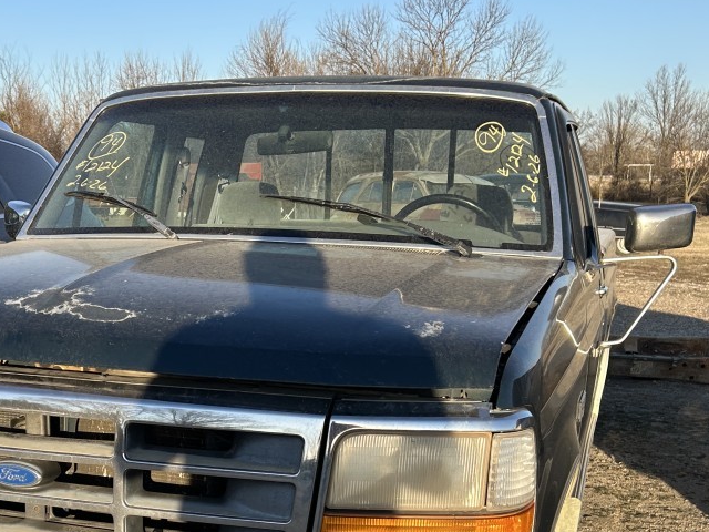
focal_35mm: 52
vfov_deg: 26.9
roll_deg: -0.4
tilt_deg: -16.7
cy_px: 500
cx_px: 199
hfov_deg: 36.2
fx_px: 1065
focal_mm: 5.7
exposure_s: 1/1058
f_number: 1.5
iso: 50
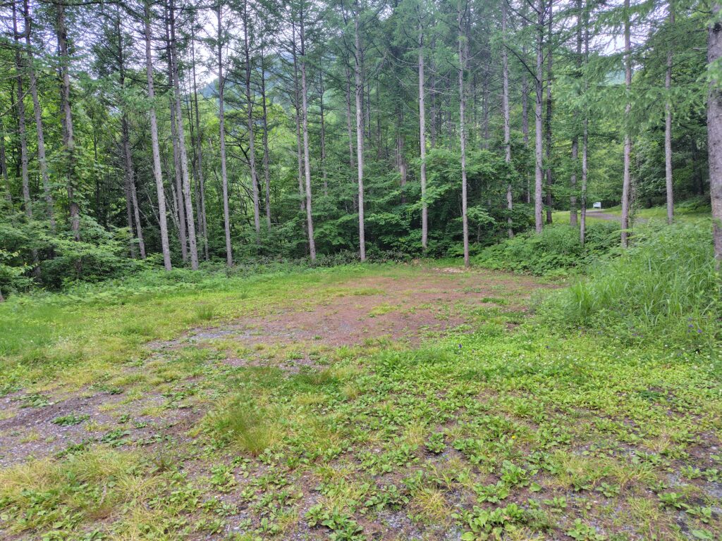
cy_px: 270
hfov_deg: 73.9
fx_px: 480
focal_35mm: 23
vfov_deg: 58.9
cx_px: 361
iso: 147
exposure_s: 1/120
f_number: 1.9
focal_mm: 5.6
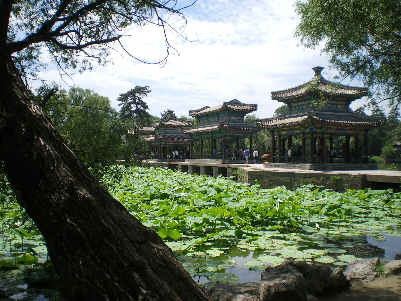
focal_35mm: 36
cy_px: 150
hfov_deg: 51.4
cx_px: 200
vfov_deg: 39.7
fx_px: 417
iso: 50
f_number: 4.6
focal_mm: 6.3
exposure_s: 1/320
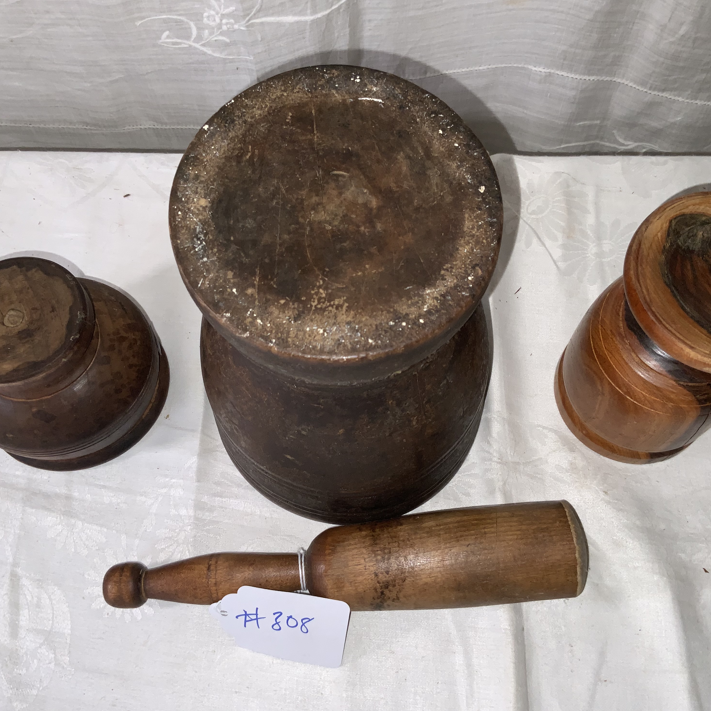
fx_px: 813
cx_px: 372
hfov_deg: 47.2
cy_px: 349
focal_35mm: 35
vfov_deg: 47.2
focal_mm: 3
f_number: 1.8
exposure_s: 1/60
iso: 25
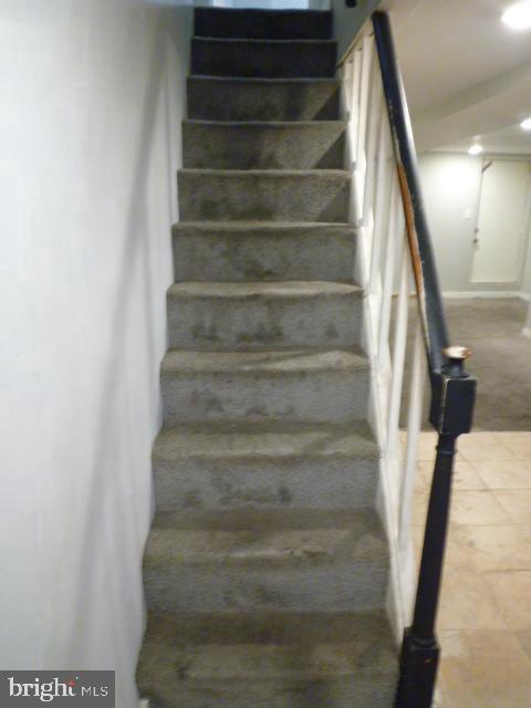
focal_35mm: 25
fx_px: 511
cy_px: 354
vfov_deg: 69.4
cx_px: 266
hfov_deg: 54.9
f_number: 2.8
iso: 400
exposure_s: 1/15
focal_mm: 4.4
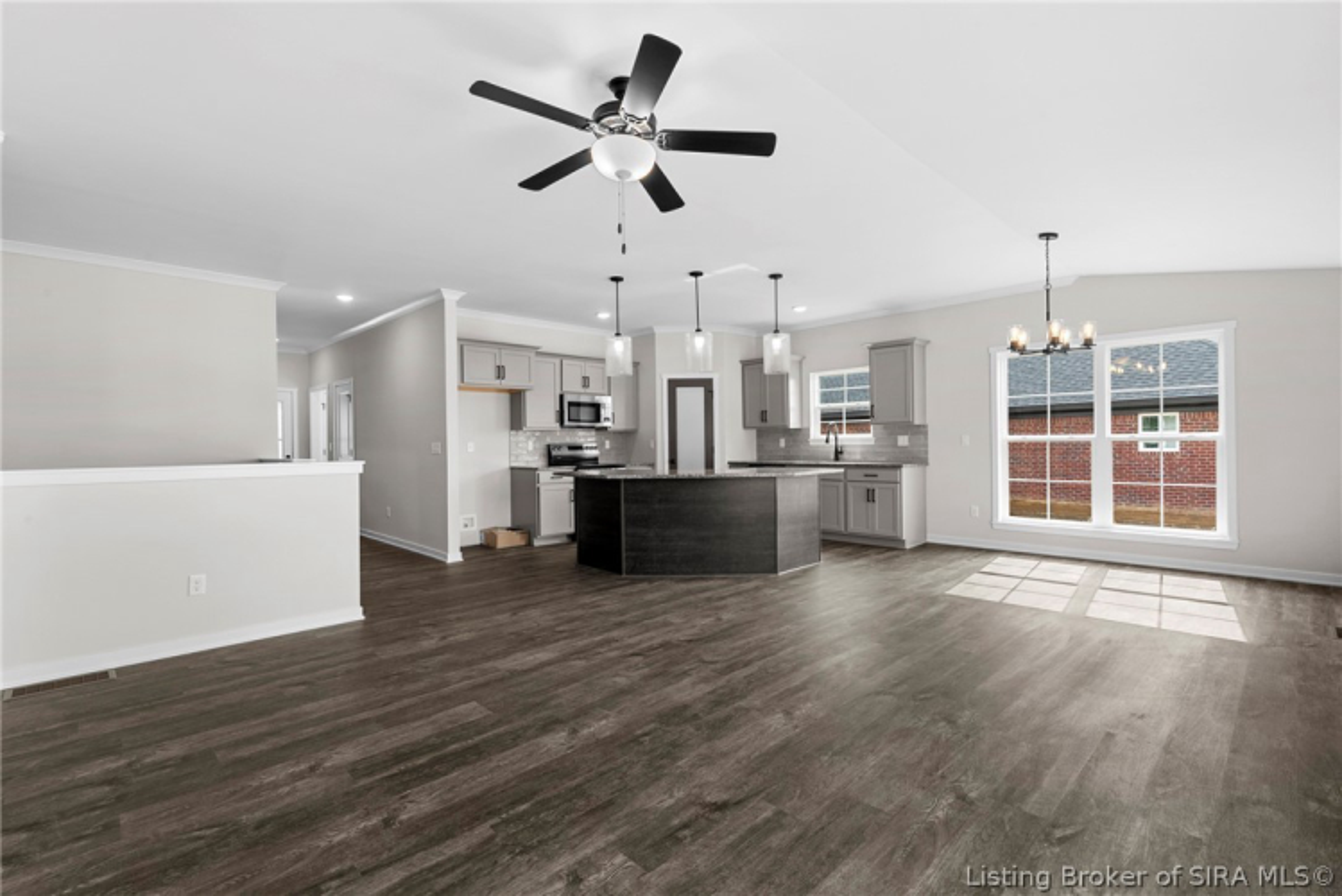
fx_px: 597
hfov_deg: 96.7
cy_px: 448
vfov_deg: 73.8
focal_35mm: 16
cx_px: 671
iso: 400
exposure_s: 1/8
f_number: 11
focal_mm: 16
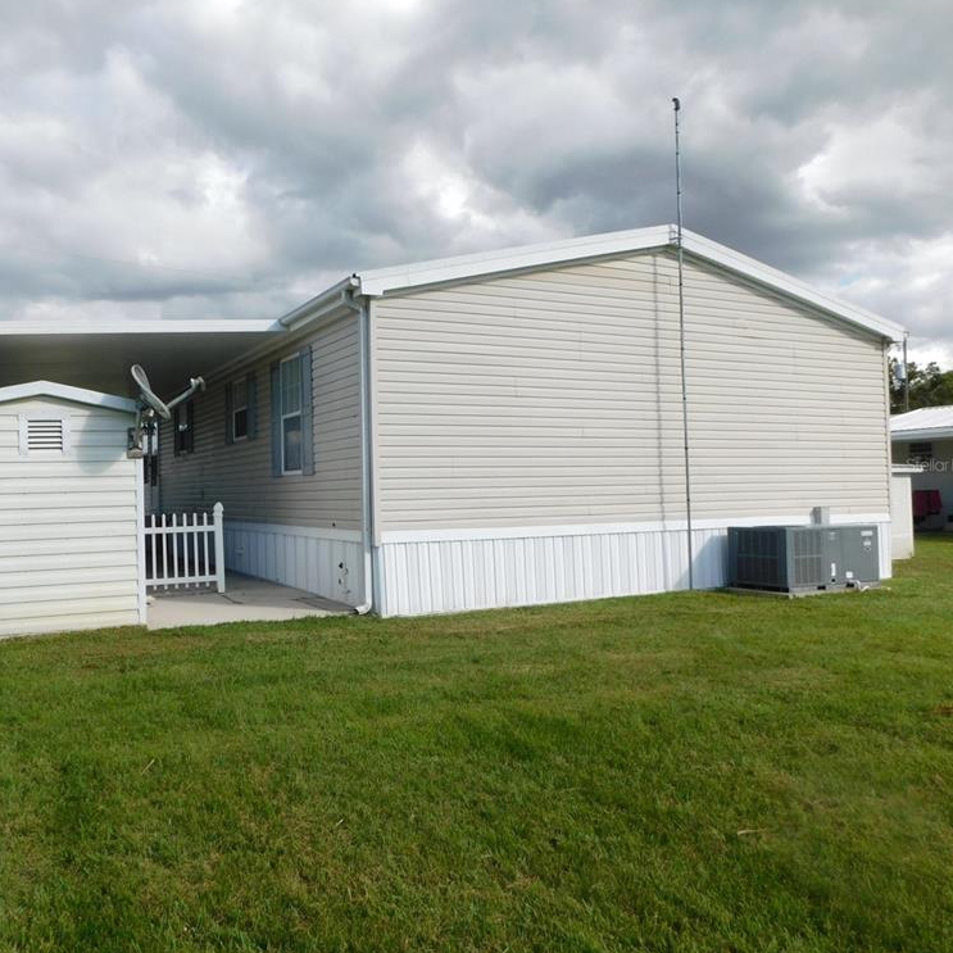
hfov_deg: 56.2
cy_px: 464
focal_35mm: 28
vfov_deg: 57.3
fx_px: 872
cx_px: 327
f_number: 3
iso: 125
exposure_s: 1/1250
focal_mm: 4
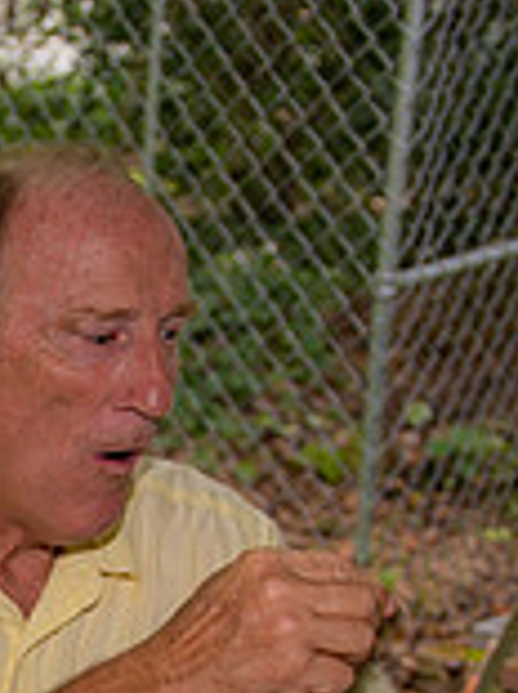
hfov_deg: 13.0
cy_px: 765
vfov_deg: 18.7
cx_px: -469
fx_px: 2018
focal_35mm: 101
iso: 64
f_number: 3.5
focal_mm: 28
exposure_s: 1/60
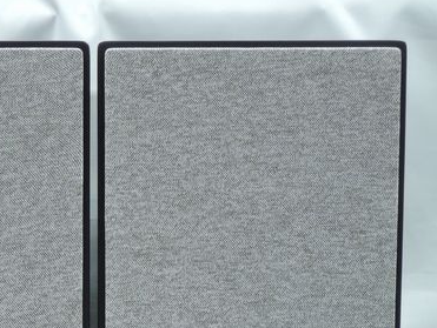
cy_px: 292
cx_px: 87
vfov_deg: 11.7
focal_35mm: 126
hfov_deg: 15.5
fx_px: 1592
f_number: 3.7
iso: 320
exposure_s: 1/30
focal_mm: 12.8
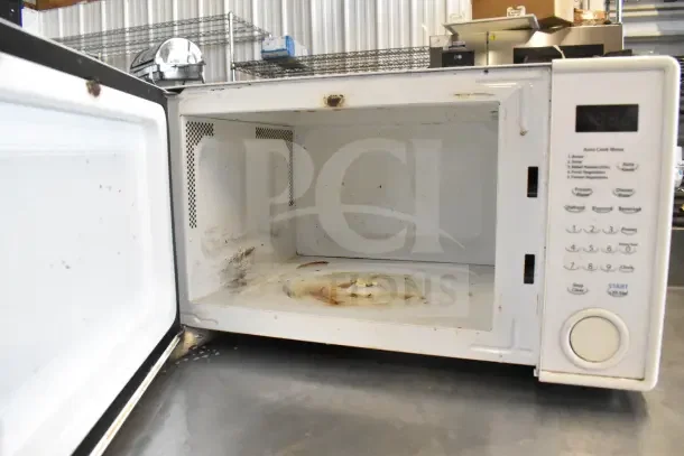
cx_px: 342
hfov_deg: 67.4
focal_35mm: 27
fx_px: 513
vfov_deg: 48.0
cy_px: 228
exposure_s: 1/125
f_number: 5.6
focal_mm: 18
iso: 6400
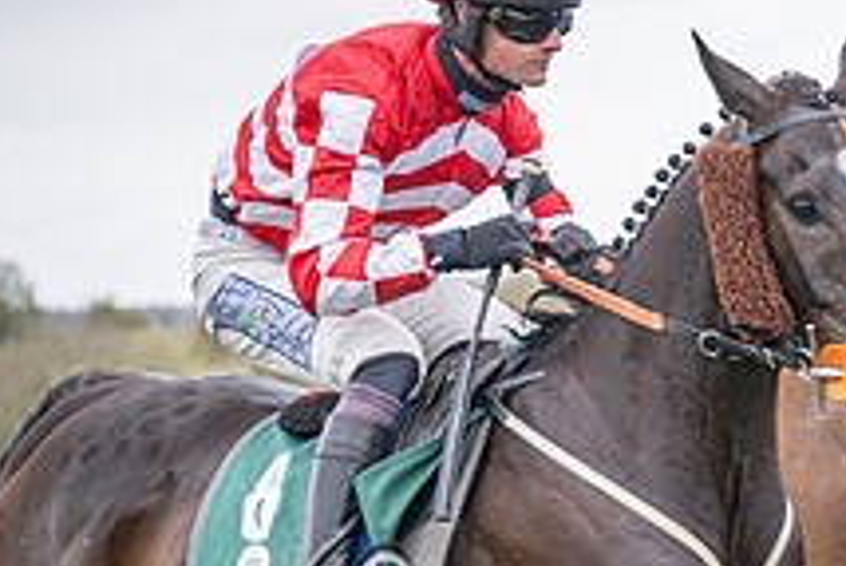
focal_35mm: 206
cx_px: 1013
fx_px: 4844
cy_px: 572
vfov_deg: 6.7
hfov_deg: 9.8
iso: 800
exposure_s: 1/1600
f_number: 2.8
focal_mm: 70
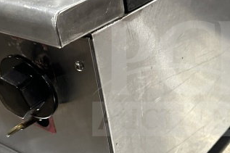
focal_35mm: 64
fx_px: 409
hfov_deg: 30.9
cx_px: 173
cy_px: 79
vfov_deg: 21.2
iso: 320
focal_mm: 6.86
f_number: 1.78
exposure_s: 1/60
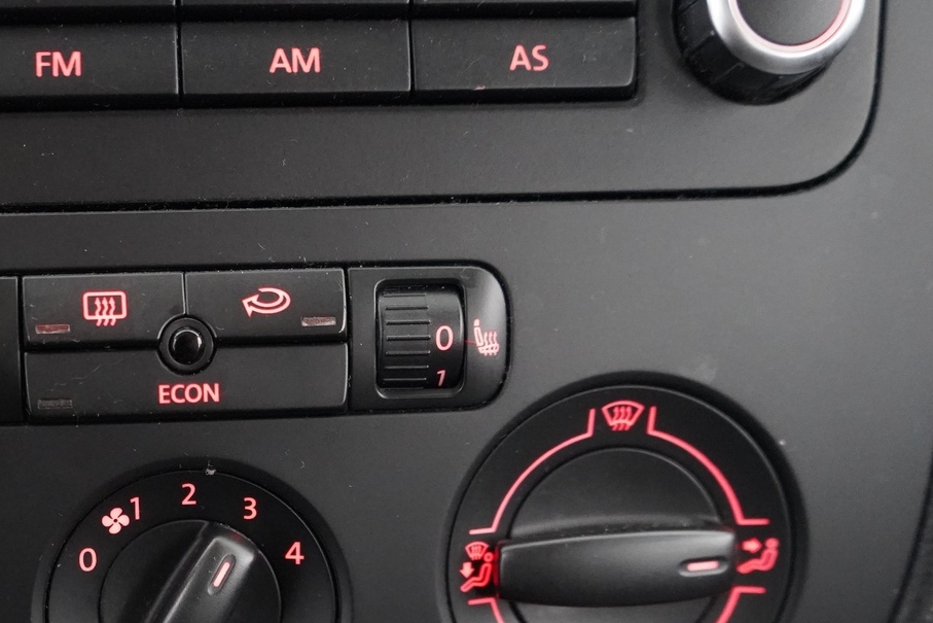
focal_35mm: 50
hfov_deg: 38.4
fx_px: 1296
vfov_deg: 26.2
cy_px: 542
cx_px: 210
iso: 12800
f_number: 3.5
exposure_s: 1/40
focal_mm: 28
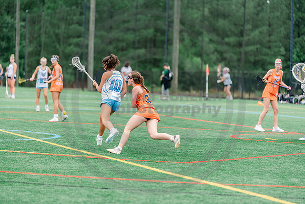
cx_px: 152
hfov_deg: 10.8
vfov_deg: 7.2
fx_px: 1610
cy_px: 102
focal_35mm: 190
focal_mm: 190
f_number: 3
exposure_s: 1/640
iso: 250
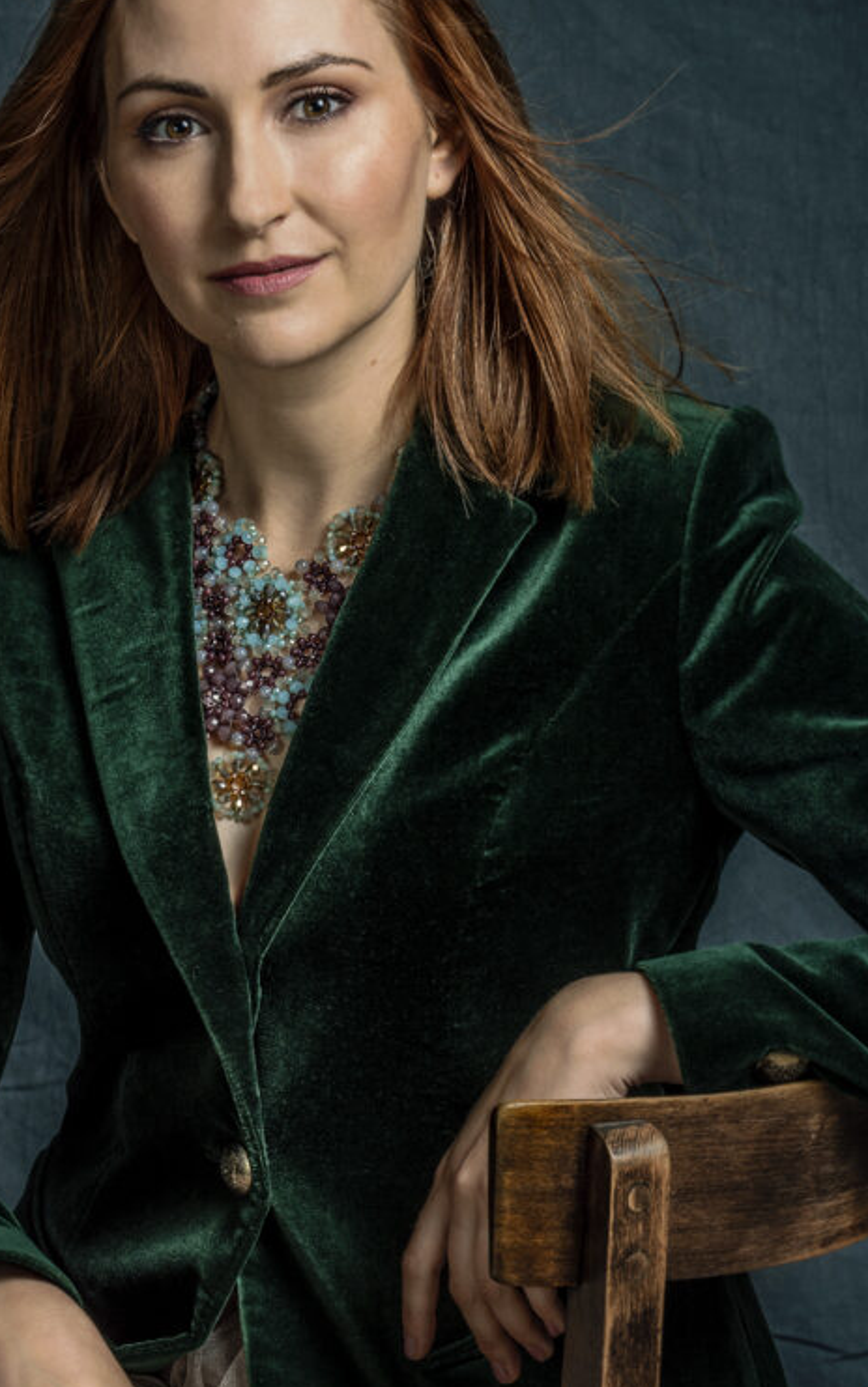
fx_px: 7189
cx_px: 360
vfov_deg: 11.0
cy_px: 710
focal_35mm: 190
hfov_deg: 6.9
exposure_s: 1/200
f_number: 9
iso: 100
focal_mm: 90
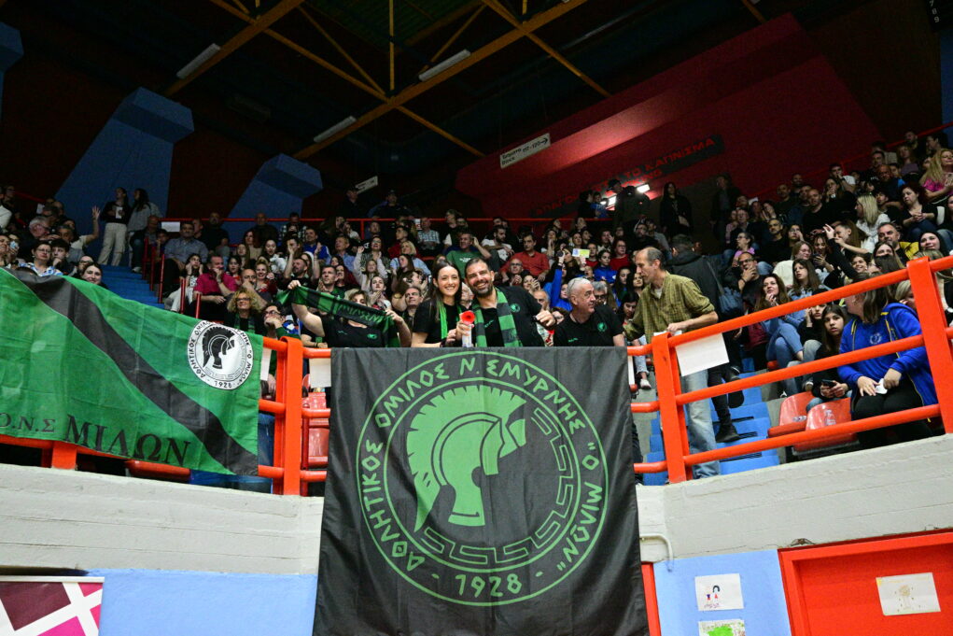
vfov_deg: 43.6
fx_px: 794
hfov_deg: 61.9
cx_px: 476
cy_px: 318
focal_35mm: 30
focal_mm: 30
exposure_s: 1/1000
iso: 4000
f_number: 4
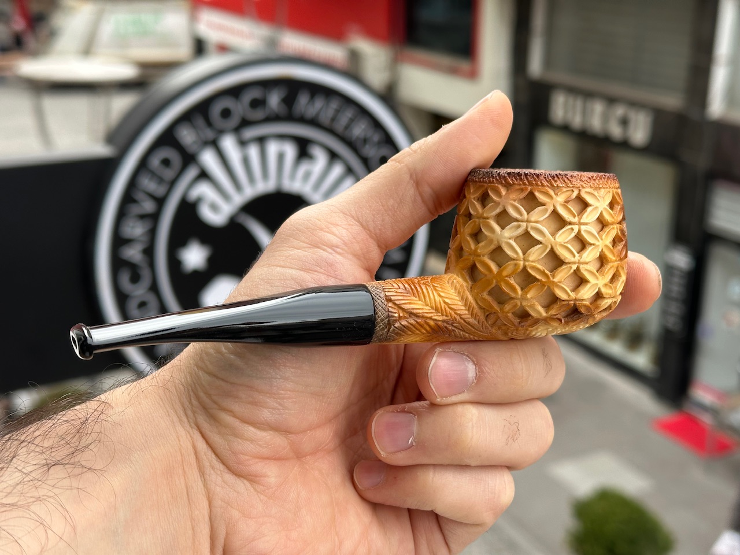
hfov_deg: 39.7
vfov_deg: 30.3
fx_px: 1026
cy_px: 278
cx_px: 370
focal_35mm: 48
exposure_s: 1/414
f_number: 1.78
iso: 64
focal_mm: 6.86
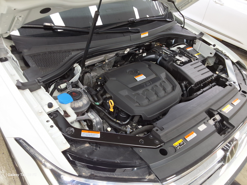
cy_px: 92
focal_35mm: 28
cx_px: 124
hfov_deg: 63.4
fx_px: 200
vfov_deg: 49.7
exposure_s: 1/40
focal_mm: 2.91
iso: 40
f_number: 1.9
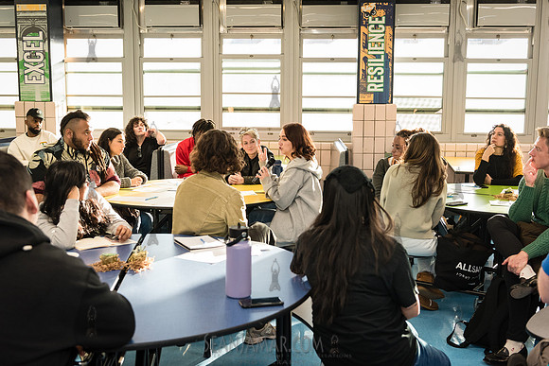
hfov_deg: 50.0
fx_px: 588
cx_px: 274
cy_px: 183
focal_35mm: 39
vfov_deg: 34.6
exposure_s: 1/125
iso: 1600
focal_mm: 38
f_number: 3.5
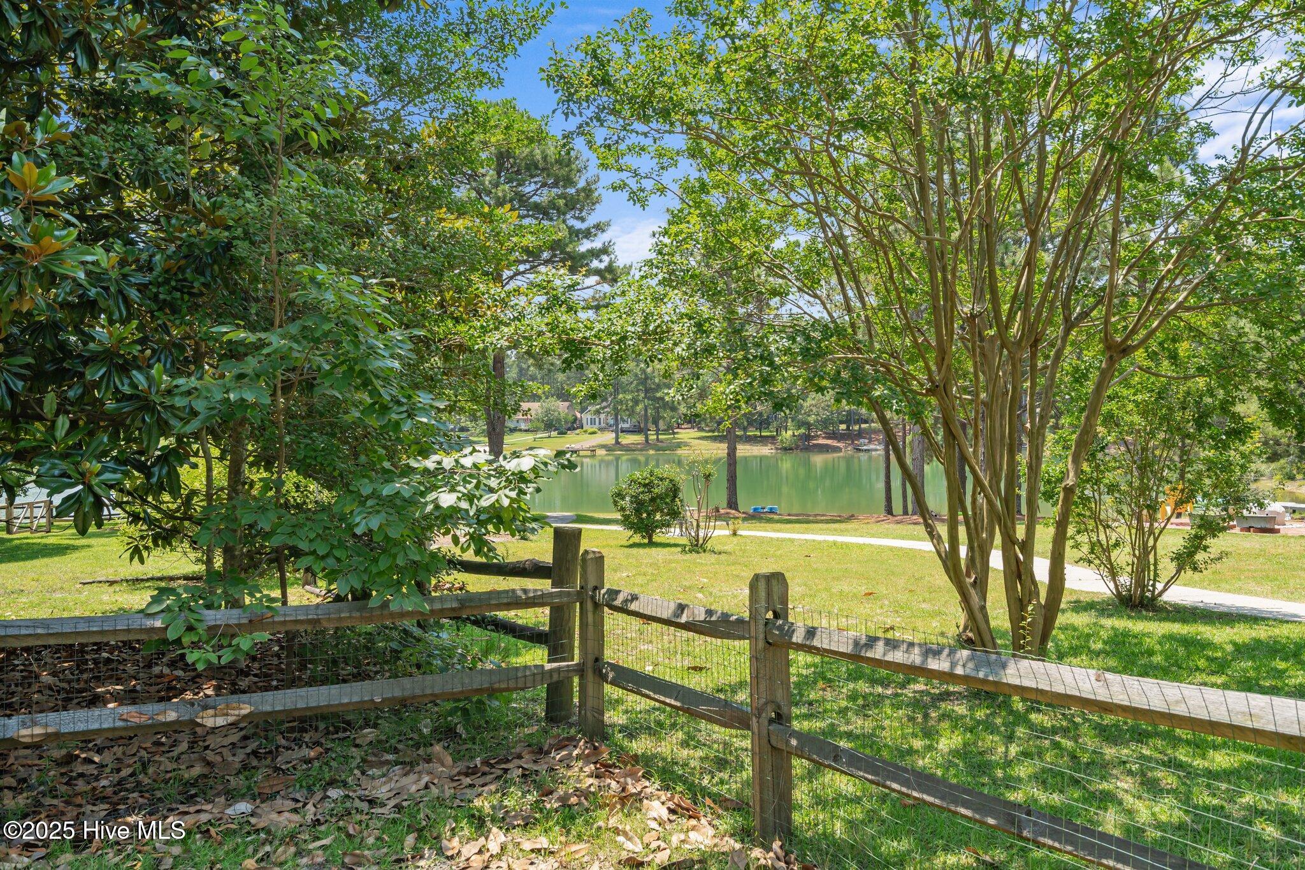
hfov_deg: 67.4
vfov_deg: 47.9
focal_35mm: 27
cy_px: 435
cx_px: 652
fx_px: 979
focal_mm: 27
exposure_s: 1/320
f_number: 8
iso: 400
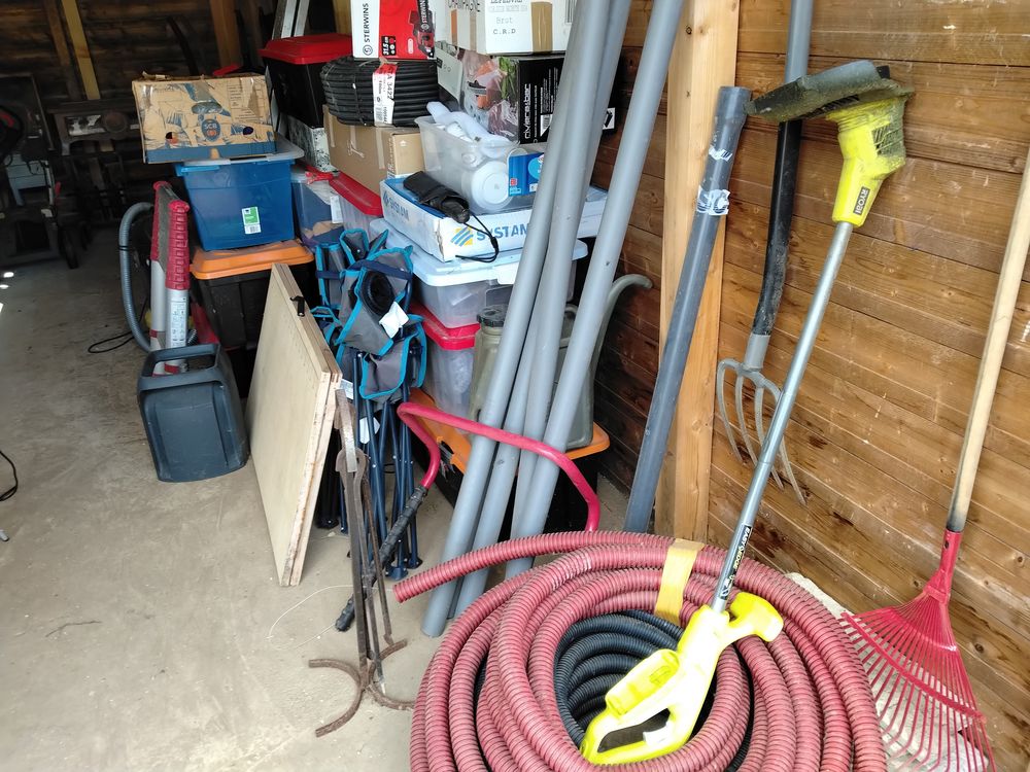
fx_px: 803
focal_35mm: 27
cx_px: 515
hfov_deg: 65.3
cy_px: 386
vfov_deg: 51.4
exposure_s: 1/50
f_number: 1.8
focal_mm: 4.05
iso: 216
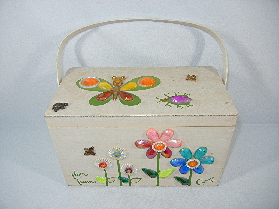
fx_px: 242
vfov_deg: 46.8
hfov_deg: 60.0
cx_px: 140
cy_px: 104
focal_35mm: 30
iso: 160
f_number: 3.5
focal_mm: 5.4
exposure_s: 1/46.7
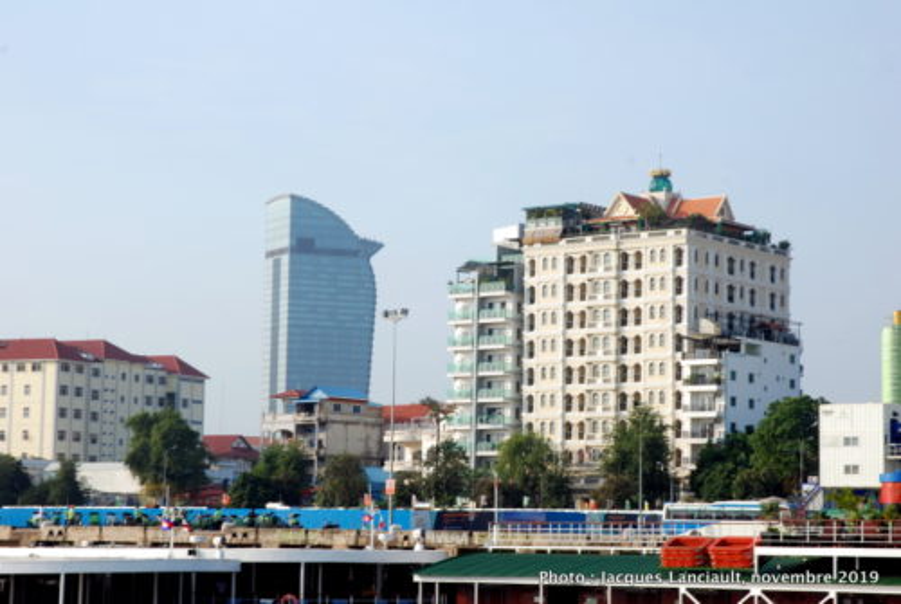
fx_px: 2105
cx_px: 450
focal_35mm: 84
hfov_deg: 24.2
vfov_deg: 16.3
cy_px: 302
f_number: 14
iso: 100
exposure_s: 1/50
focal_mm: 56
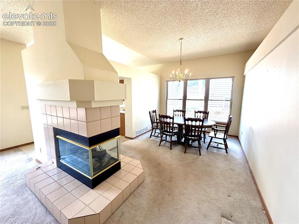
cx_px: 150
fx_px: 121
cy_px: 112
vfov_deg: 85.6
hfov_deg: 102.1
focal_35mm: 14
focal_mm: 2.22
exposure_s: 1/120
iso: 80
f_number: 2.2
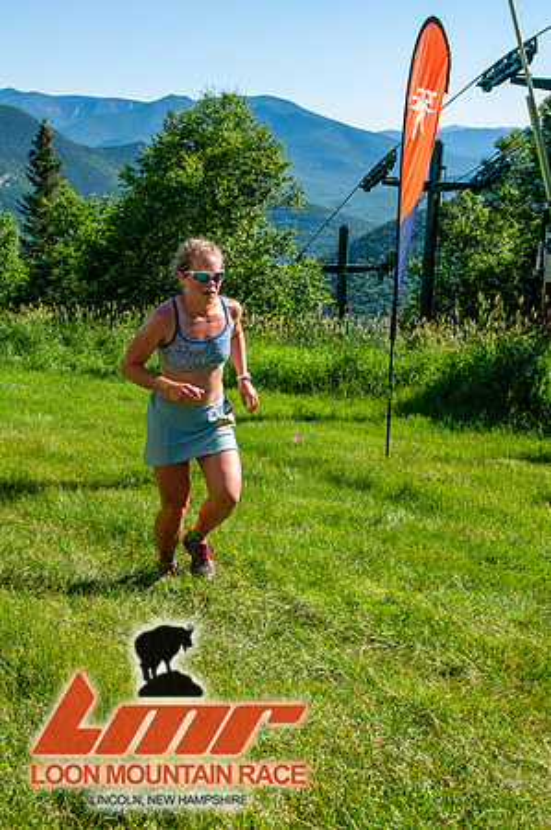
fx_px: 1173
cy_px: 415
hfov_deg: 26.4
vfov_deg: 38.9
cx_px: 276
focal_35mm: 51
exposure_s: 1/400
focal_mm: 34
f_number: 8
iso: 200
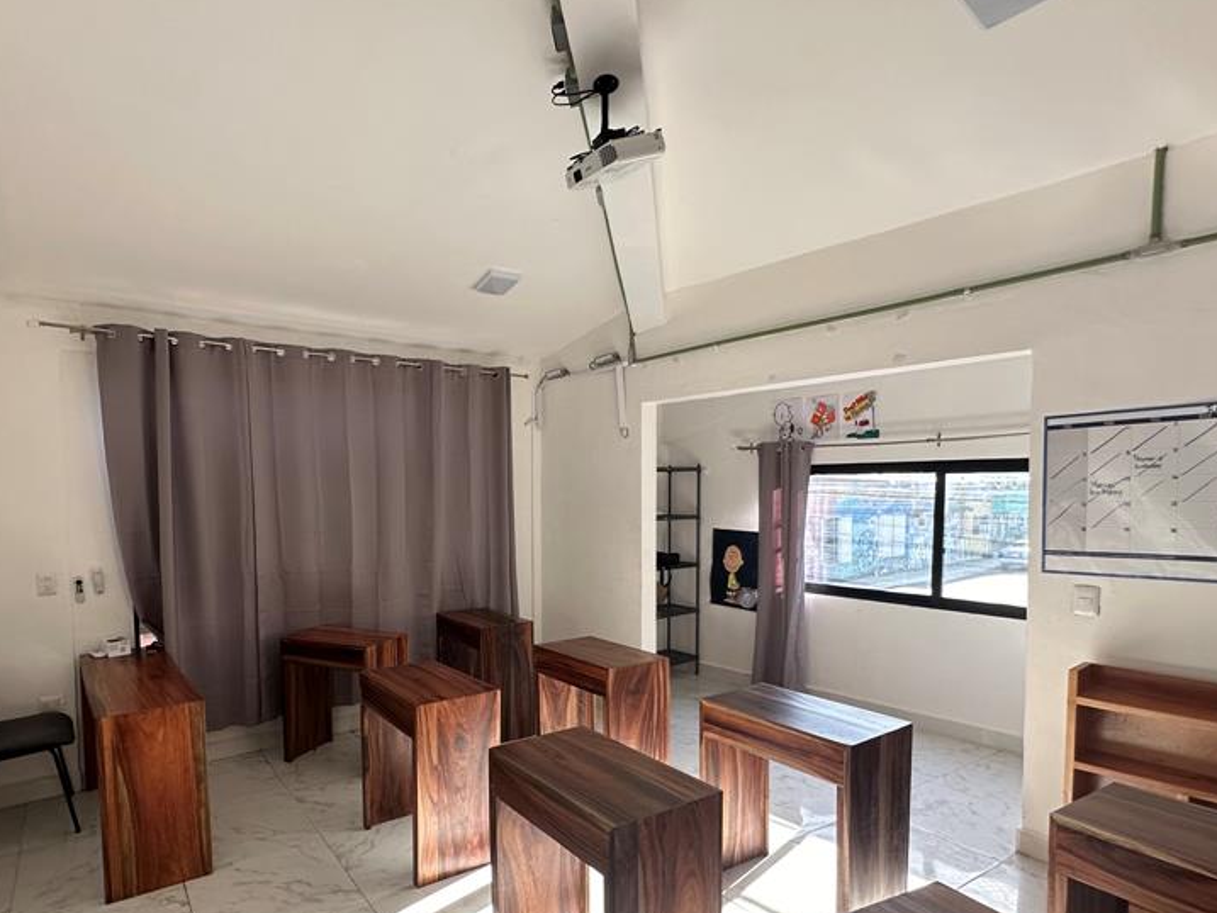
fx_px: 703
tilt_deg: -3.5
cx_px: 504
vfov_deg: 65.6
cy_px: 531
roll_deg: -0.1
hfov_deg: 81.0
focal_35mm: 20
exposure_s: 1/99
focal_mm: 2.22
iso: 125
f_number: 2.2
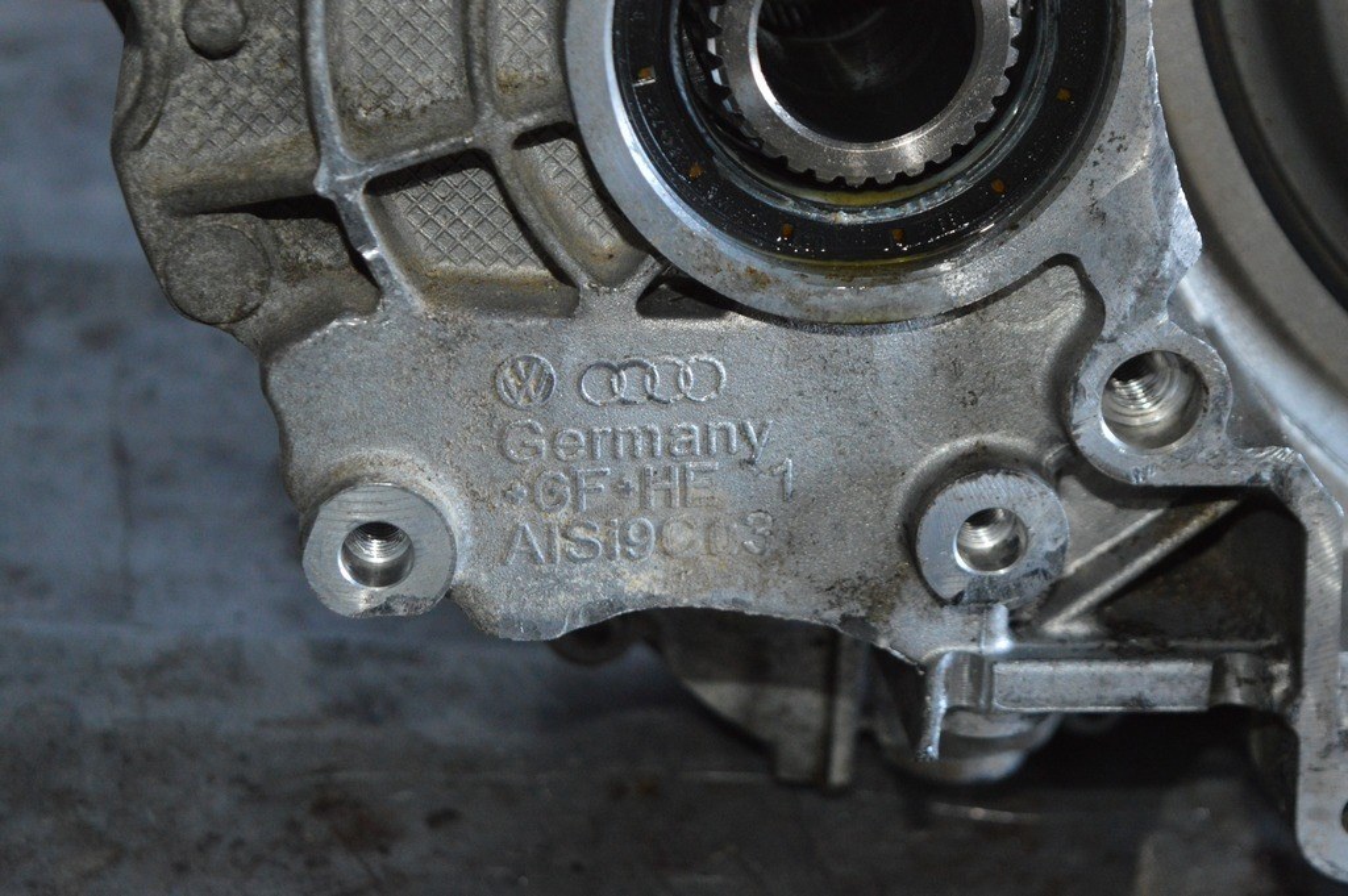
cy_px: 448
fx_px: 2918
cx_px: 674
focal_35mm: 78
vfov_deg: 17.5
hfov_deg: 26.0
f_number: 5.6
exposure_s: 1/30
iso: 2200
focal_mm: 52
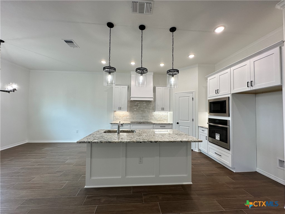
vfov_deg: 85.7
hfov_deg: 102.1
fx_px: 115
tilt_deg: +2.1
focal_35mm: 14
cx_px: 142
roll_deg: -1.2
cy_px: 107
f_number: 2.2
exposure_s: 1/120
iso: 125
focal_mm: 2.22
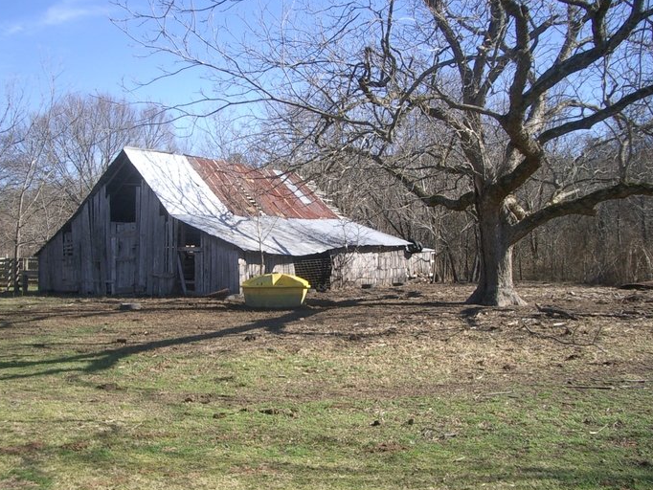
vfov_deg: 34.4
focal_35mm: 42
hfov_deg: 44.7
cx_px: 286
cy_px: 243
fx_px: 793
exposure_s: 1/800
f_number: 2.6
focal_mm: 5.8
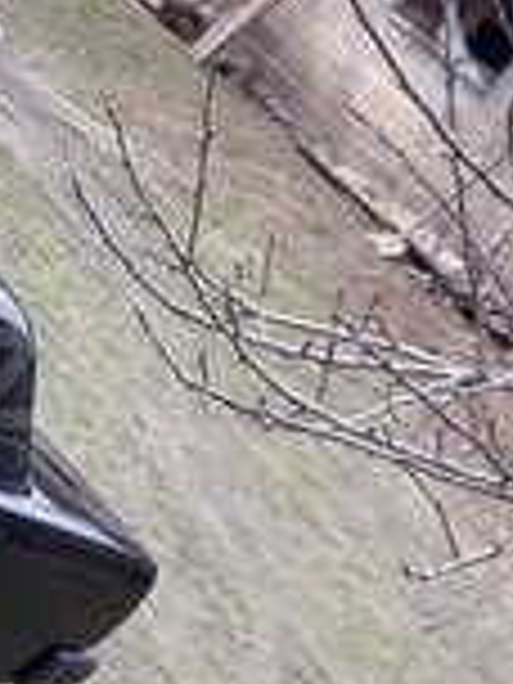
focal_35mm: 88
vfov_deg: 22.2
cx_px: -302
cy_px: 378
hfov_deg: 15.3
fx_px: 1739
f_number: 1.7
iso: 40
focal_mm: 3.71
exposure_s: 1/475
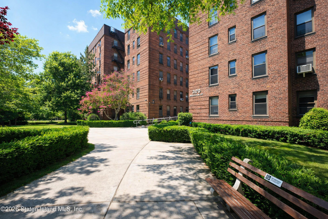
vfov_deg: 77.3
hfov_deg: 100.4
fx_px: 137
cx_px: 164
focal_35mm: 15
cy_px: 110
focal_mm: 10
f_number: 9
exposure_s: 1/200
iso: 400
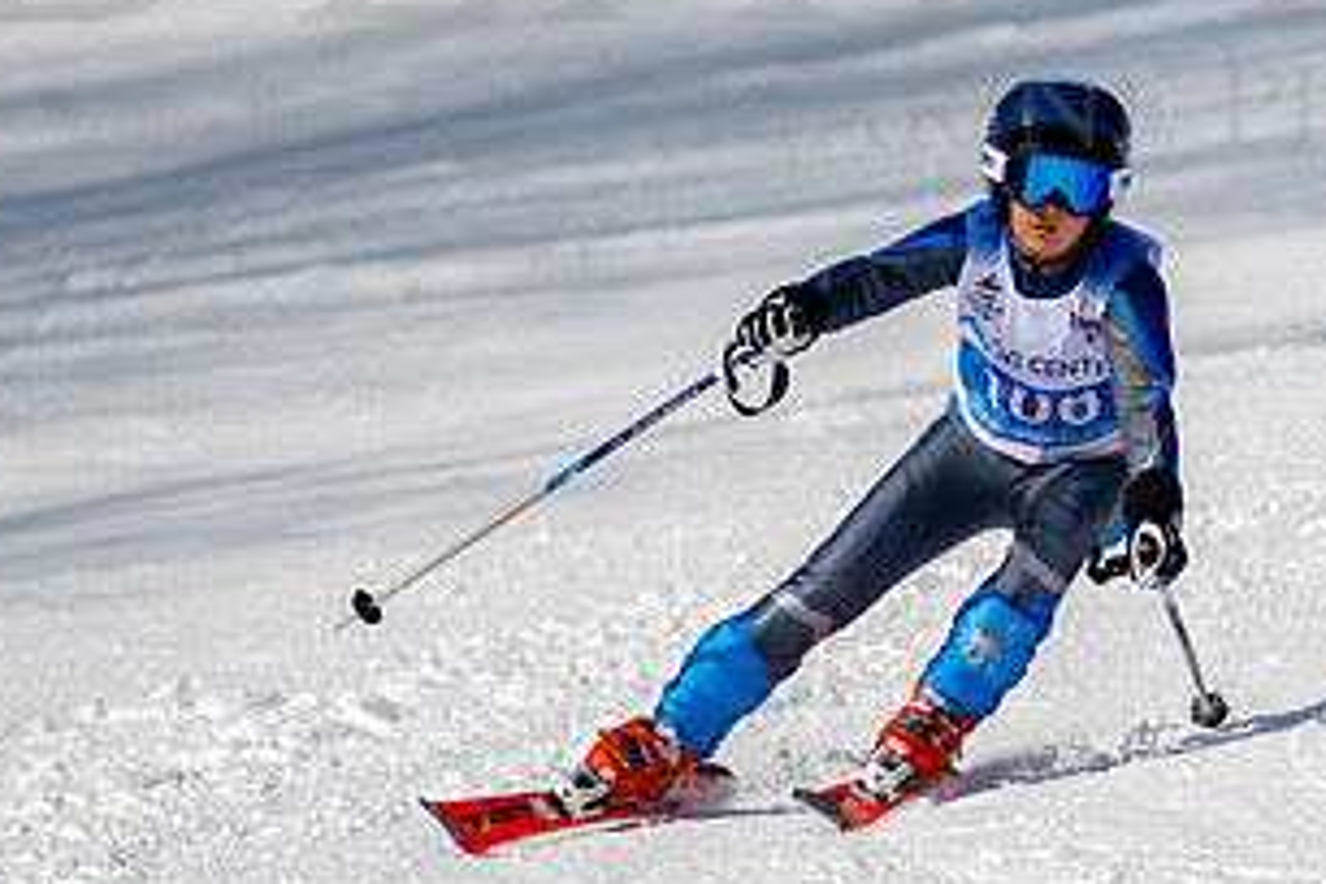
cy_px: 210
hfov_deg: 1.8
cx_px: 1259
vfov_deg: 1.2
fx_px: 43128
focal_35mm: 1171
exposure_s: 1/6400
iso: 100
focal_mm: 300
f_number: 2.8
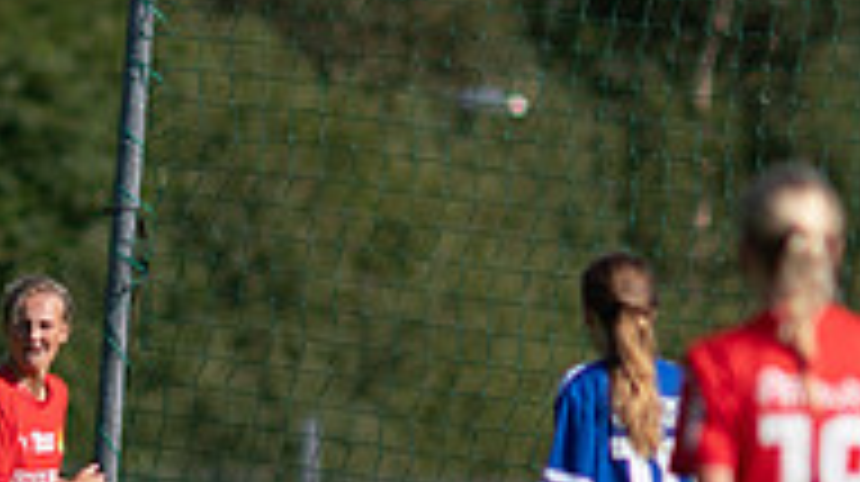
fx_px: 43535
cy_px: 655
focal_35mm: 1911
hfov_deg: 1.1
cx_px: -225
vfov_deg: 0.6
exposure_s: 1/3200
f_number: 3.2
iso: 125
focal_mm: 300
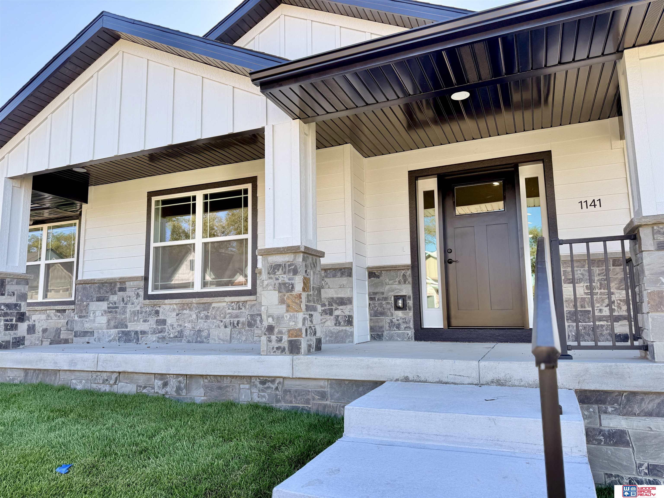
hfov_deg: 71.6
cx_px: 332
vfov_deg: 56.8
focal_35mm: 24
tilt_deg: +8.3
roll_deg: +0.9
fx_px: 460
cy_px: 249
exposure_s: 1/858
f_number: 1.78
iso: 80
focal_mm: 6.76
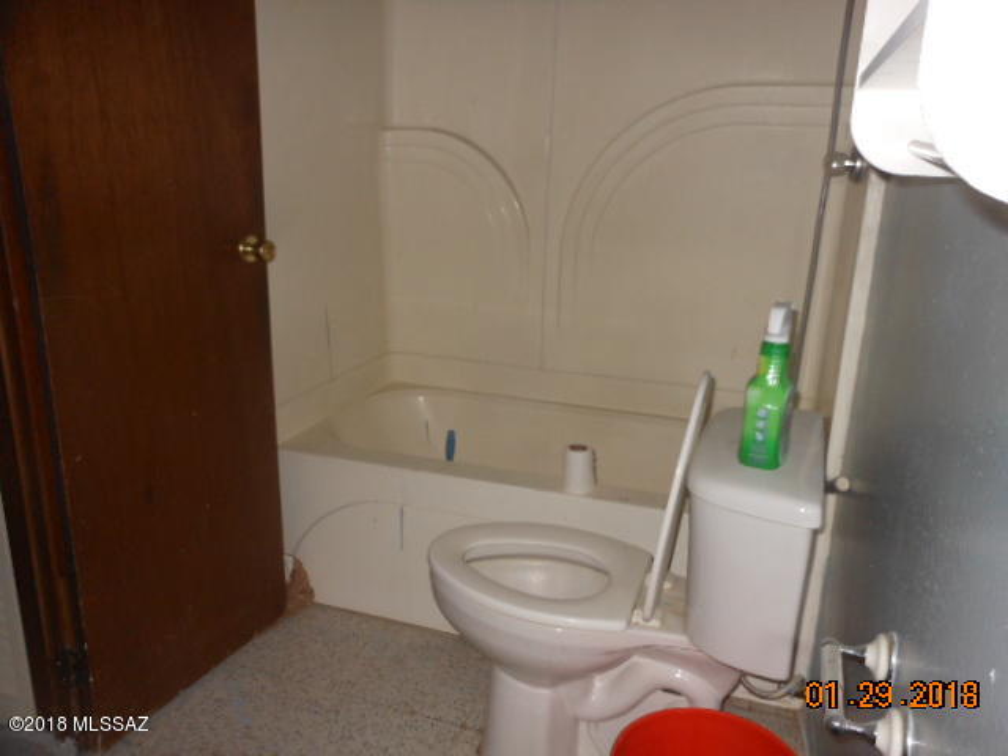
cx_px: 504
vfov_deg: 49.7
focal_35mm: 28
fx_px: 815
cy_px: 378
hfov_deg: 63.4
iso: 200
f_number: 3.7
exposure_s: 1/25
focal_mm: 5
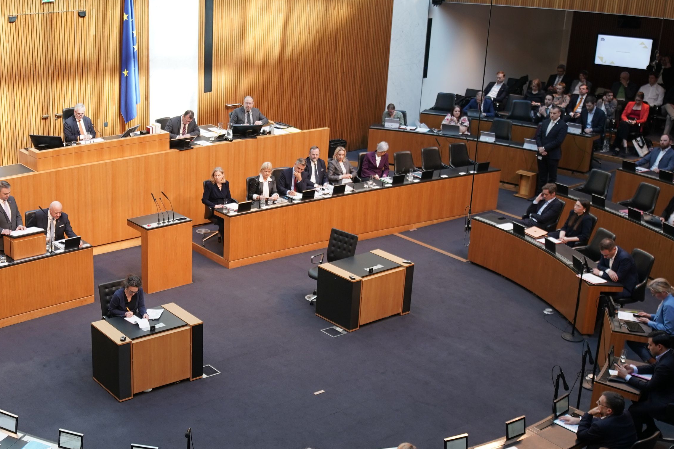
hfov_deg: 37.9
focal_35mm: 51
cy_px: 225
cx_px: 168
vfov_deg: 26.5
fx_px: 955
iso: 400
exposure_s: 1/160
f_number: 2.8
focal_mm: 29
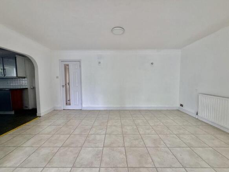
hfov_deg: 102.1
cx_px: 114
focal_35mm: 14
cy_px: 86
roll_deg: +0.7
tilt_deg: -3.4
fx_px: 93
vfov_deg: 85.7
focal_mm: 2.22
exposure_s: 1/121
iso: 320
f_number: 2.2
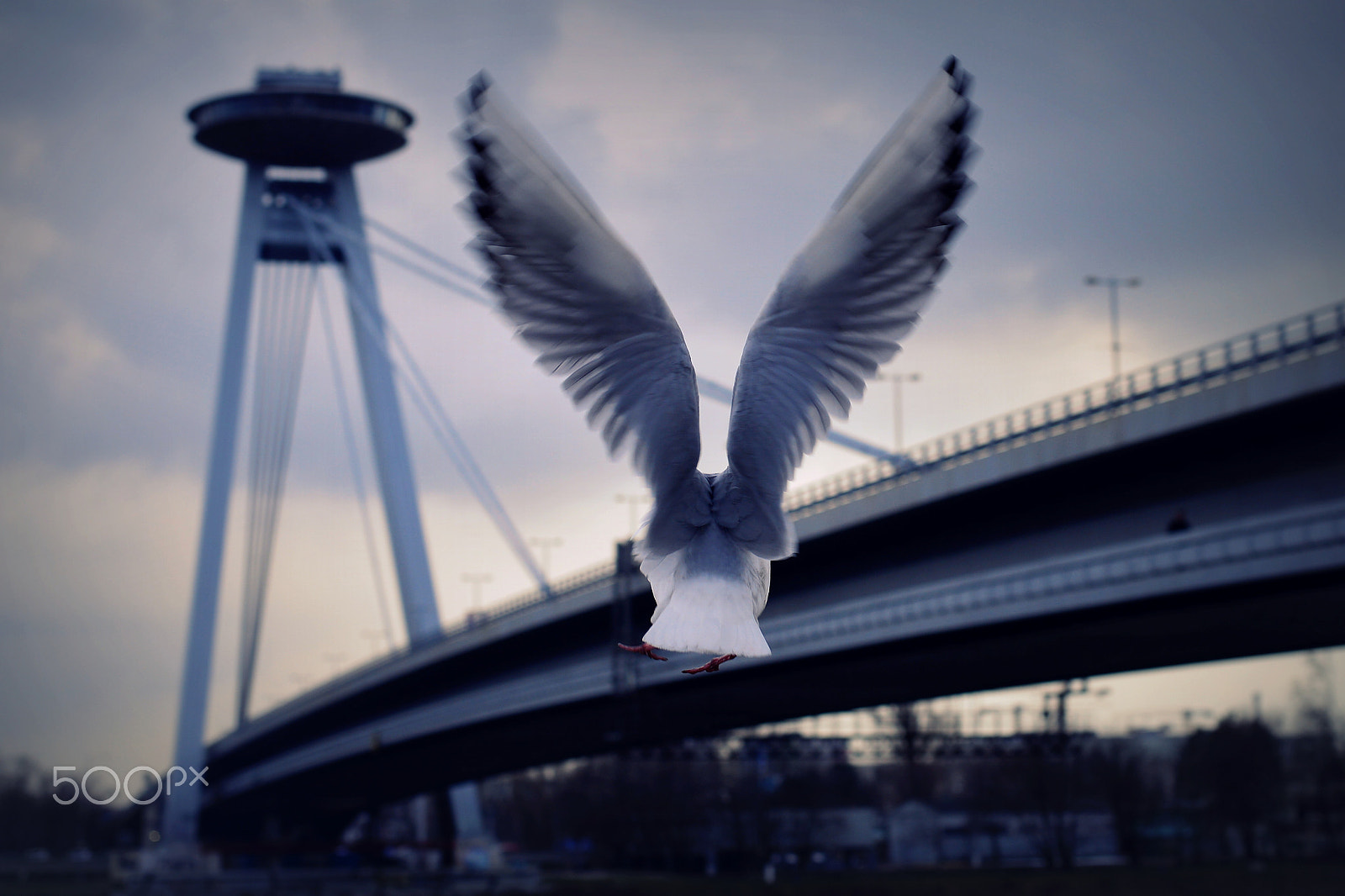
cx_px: 672
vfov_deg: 27.0
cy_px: 448
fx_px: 1868
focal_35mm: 50
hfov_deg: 39.6
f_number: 5.6
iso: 100
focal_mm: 50
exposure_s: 1/320
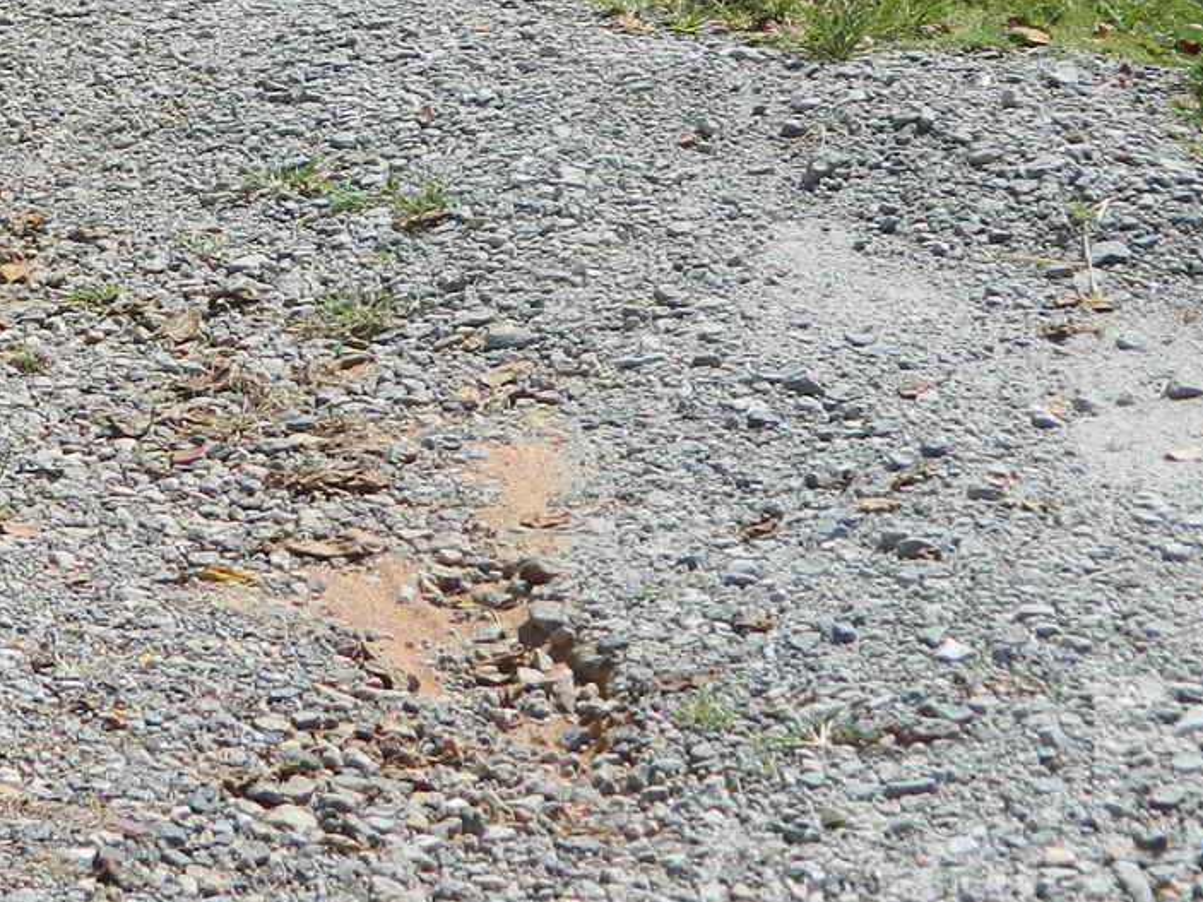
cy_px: -303
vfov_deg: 10.6
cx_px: -113
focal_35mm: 137
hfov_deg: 14.1
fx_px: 4760
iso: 80
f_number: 3.6
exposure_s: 1/800
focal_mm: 8.4
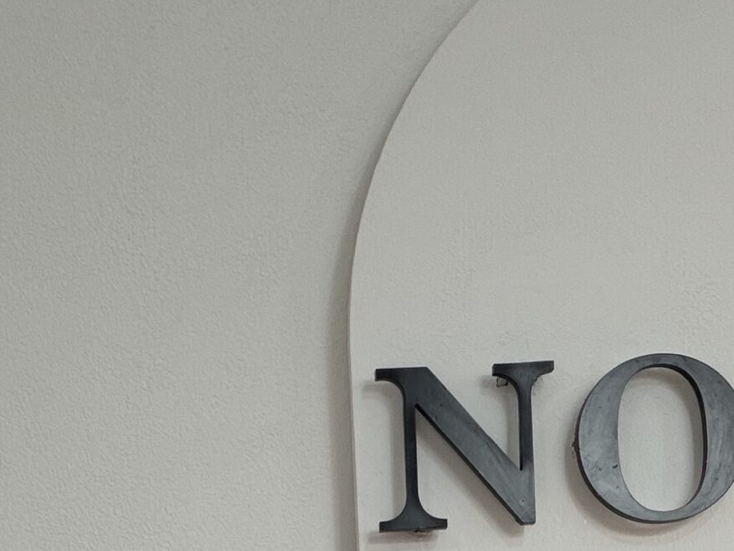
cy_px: 1020
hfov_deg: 22.2
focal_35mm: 88
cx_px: 254
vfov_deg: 14.5
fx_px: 1866
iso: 20
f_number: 1.9
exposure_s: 1/100
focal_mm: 2.71
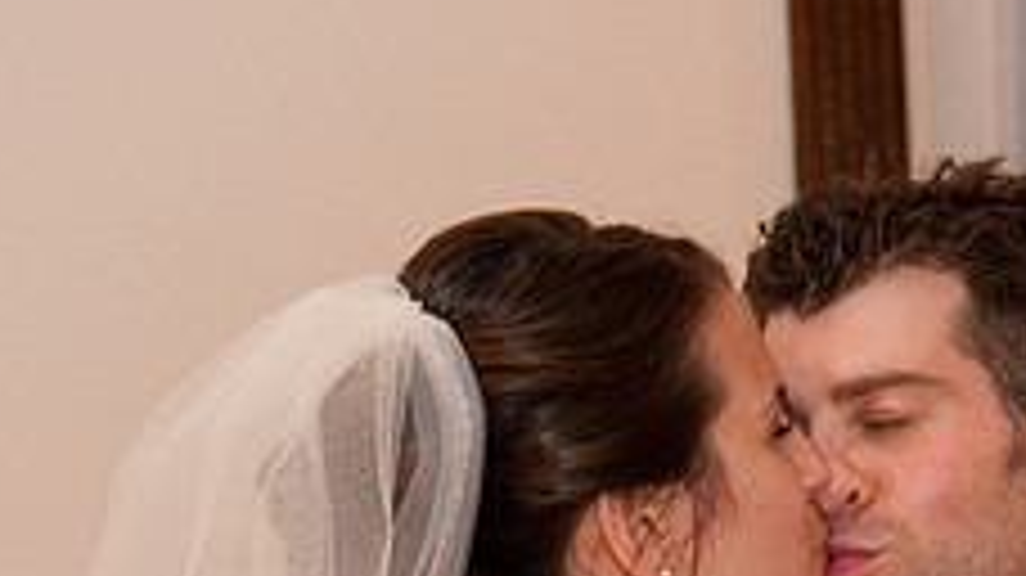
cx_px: 945
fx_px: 4487
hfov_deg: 12.9
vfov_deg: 7.3
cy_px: 724
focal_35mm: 165
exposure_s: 1/40
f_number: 5
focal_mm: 62
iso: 3200
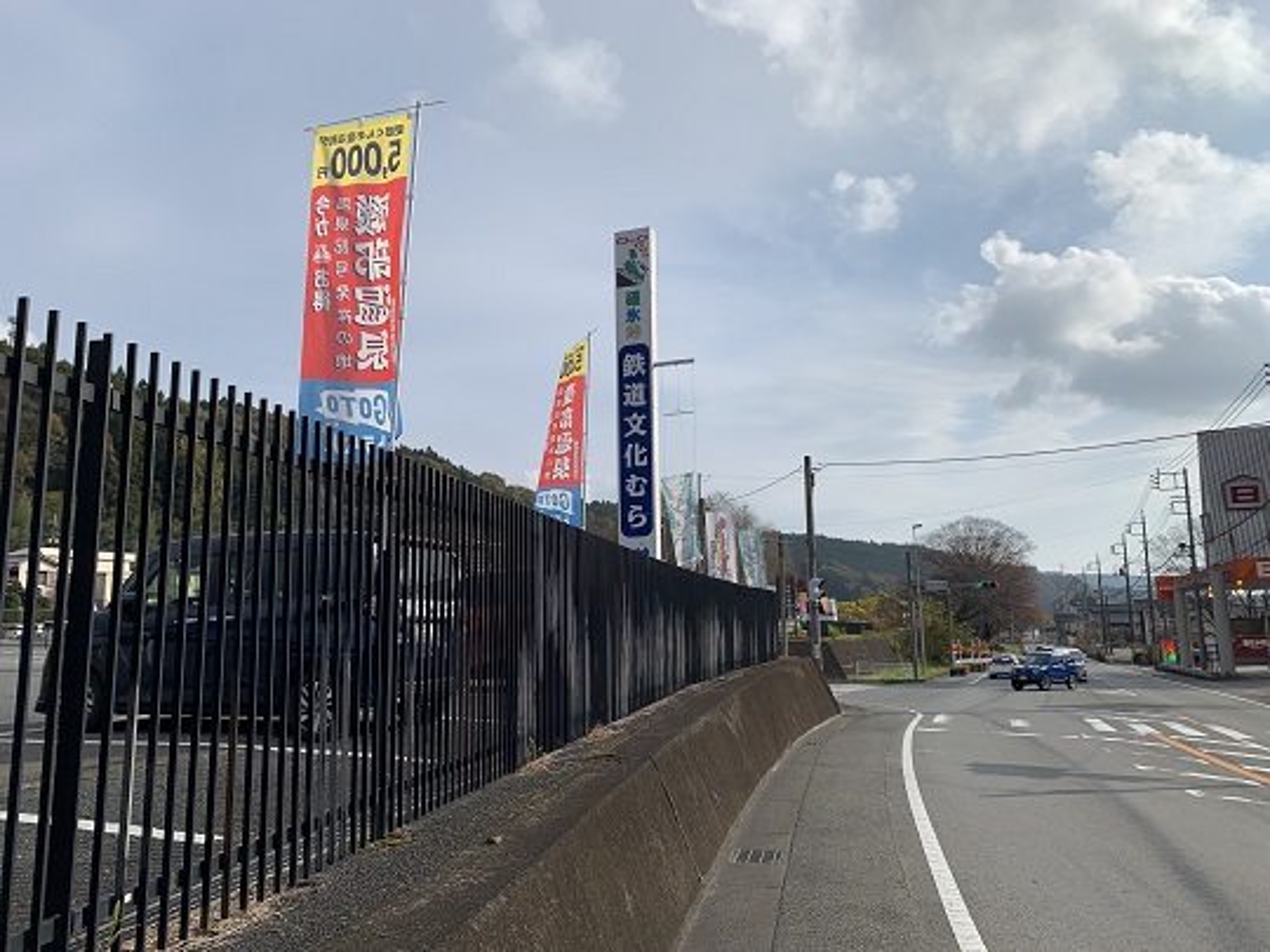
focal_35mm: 26
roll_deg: +0.8
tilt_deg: +8.6
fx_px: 954
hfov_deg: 67.3
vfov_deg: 53.1
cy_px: 476
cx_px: 635
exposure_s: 1/5128
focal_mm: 4.25
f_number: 1.8
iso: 25
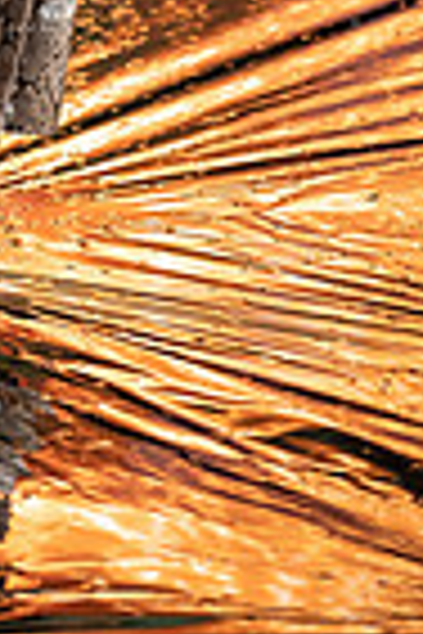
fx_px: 6204
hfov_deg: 3.9
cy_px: -324
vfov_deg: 5.8
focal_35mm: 352
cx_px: -86
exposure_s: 1/320
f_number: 2.8
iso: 1600
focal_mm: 110
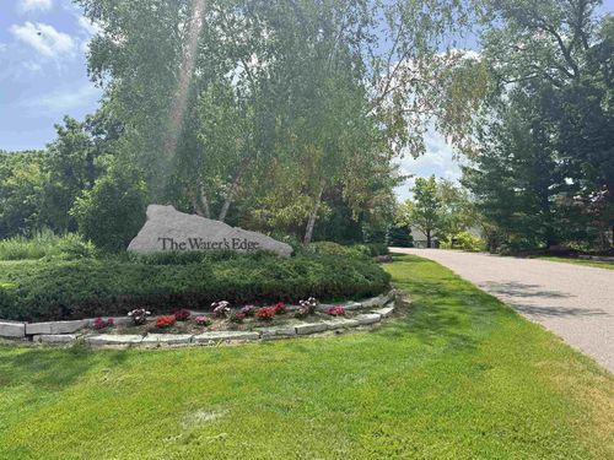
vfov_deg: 56.8
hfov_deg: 71.6
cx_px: 307
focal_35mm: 24
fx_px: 426
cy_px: 230
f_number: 1.78
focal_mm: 6.76
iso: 100
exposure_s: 1/3584
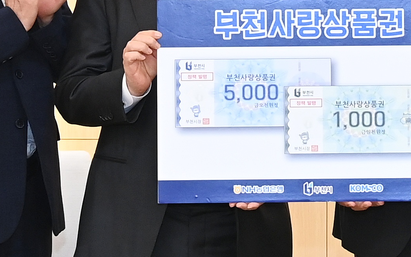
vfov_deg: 6.4
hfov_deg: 10.1
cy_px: 48
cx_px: 327
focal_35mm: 206
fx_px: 2308
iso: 2500
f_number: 6.3
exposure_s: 1/125
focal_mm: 40
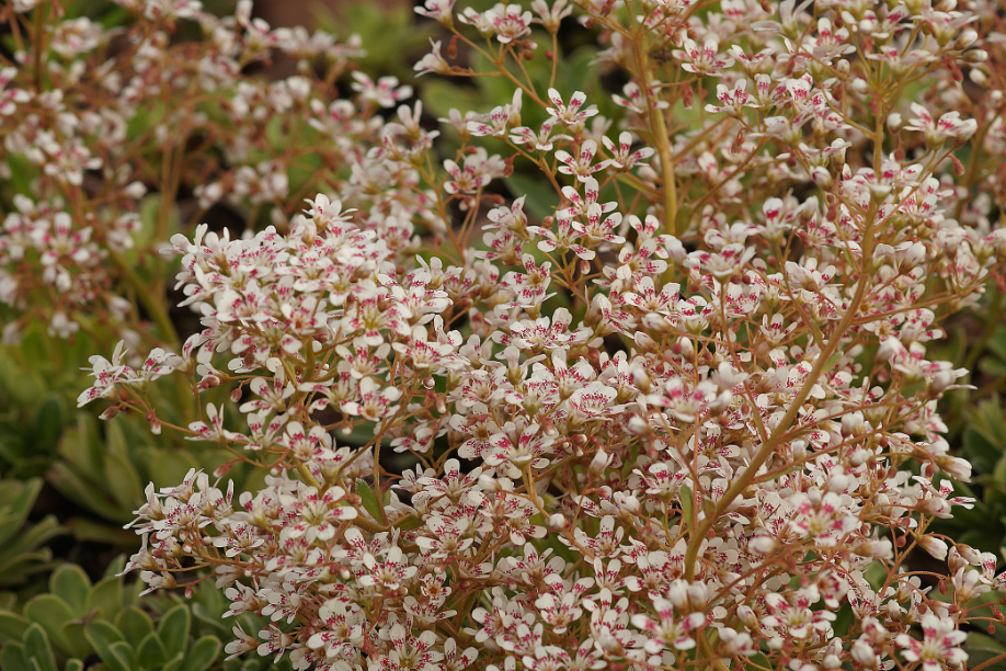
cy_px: 355
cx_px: 538
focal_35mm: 196
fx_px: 5477
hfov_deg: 10.5
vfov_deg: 7.0
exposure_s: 1/160
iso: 100
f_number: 6.3
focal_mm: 100
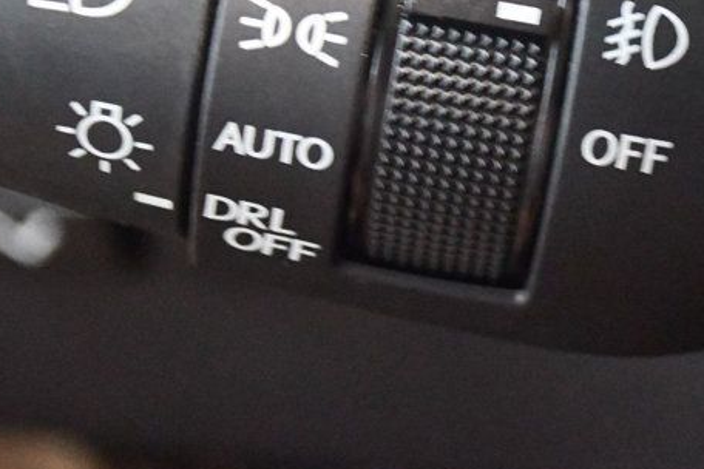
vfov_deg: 10.6
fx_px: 2503
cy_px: -19
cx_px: 543
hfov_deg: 15.9
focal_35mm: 128
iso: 12800
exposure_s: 1/20
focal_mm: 38
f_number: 5
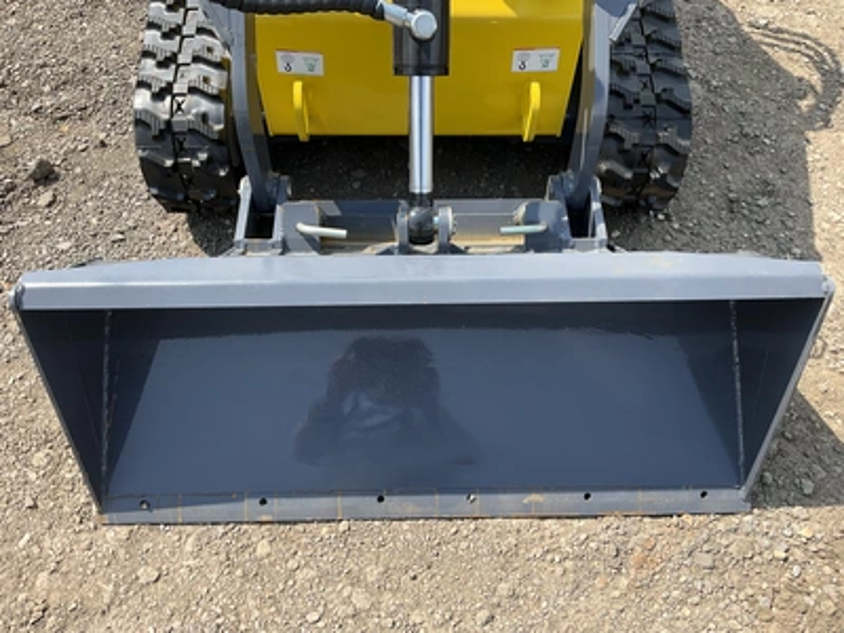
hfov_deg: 61.7
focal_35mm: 29
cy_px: 316
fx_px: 707
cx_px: 422
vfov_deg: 48.2
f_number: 1.8
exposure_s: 1/792
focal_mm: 3
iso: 25
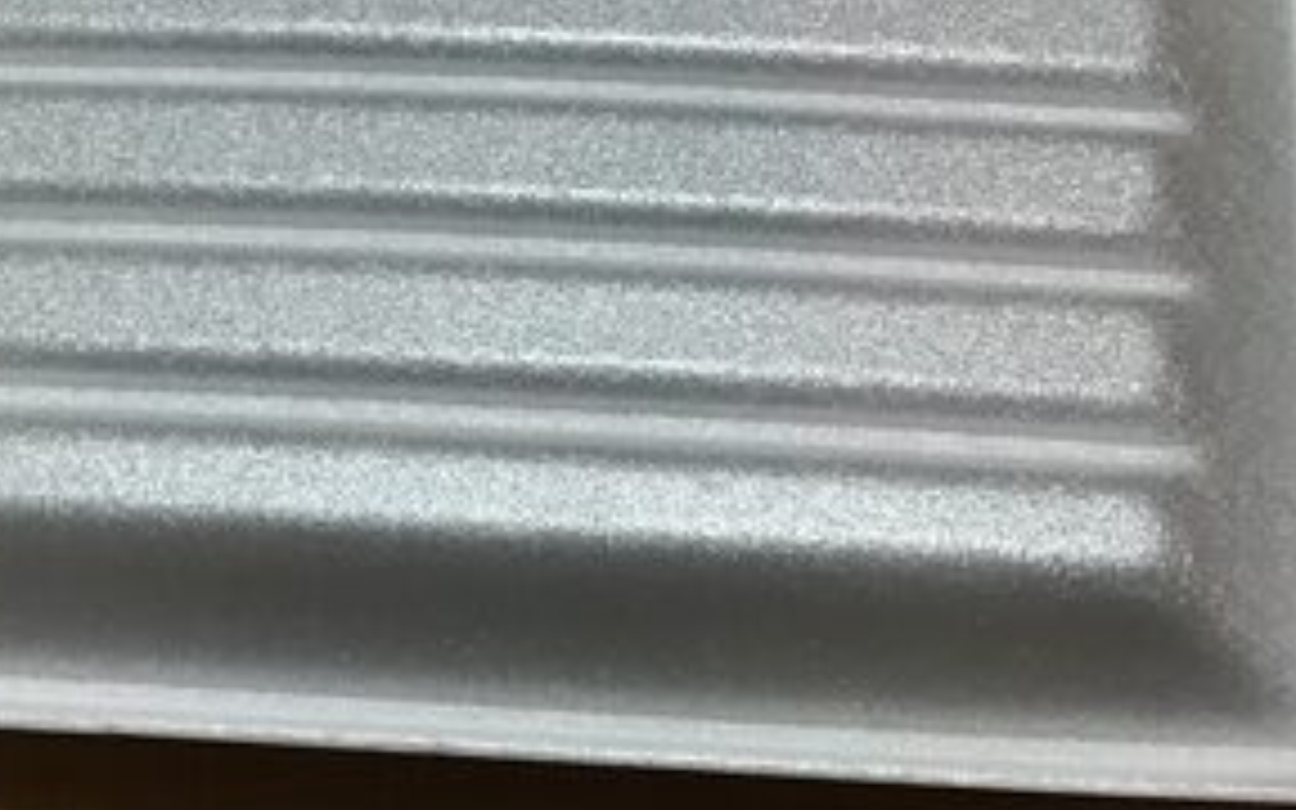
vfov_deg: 17.8
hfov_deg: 28.1
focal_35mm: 73
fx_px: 2578
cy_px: 279
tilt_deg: -66.6
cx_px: 508
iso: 50
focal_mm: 3.3
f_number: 2.4
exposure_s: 1/30
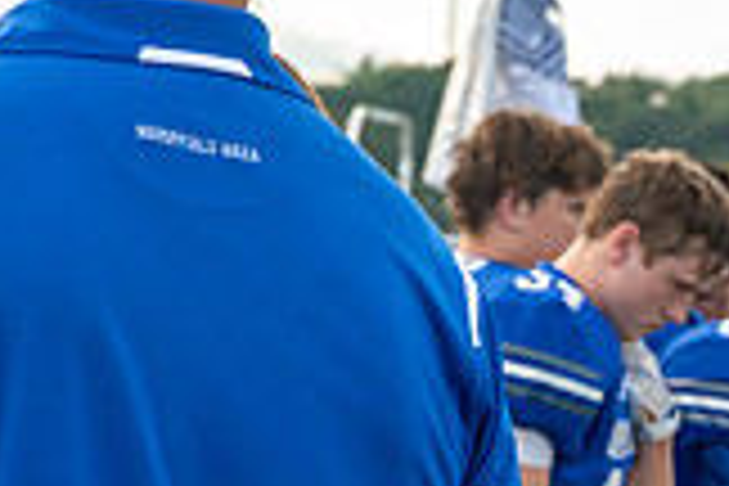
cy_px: 601
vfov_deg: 5.5
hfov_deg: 8.0
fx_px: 5062
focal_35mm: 250
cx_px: 1152
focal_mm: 70
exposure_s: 1/1000
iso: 1600
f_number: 5.6
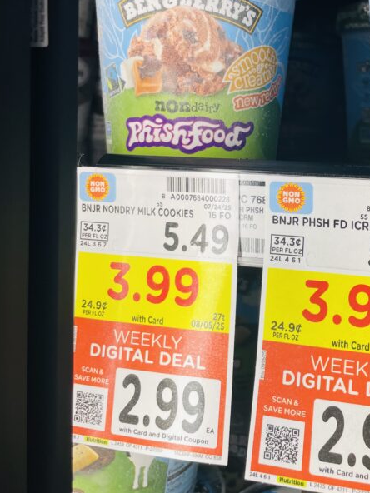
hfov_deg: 31.0
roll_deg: -1.5
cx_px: 316
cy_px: 138
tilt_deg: -1.5
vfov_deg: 41.1
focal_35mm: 45
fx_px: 641
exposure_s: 1/123
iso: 32
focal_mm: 4.2
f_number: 1.6
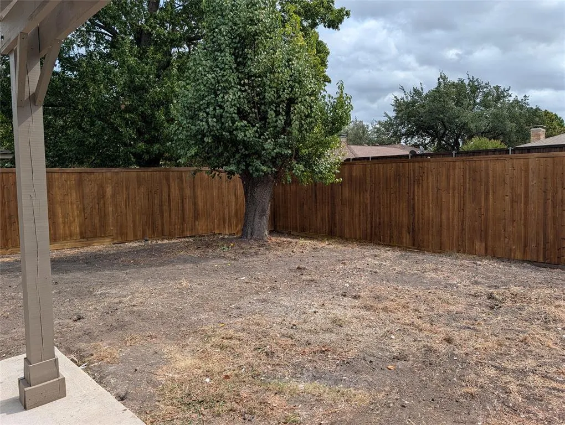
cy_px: 212
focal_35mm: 24
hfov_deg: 71.5
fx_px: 392
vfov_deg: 56.9
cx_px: 282
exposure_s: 1/1066
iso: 16
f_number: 1.68
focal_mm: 6.9
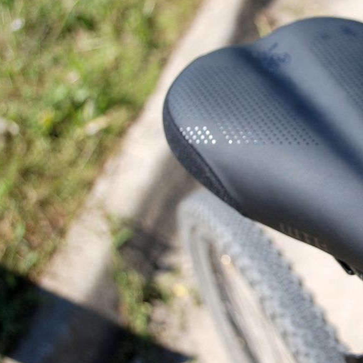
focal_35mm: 62
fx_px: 736
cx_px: 374
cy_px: 187
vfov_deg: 27.7
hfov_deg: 26.1
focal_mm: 22
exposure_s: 1/640
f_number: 4
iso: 100
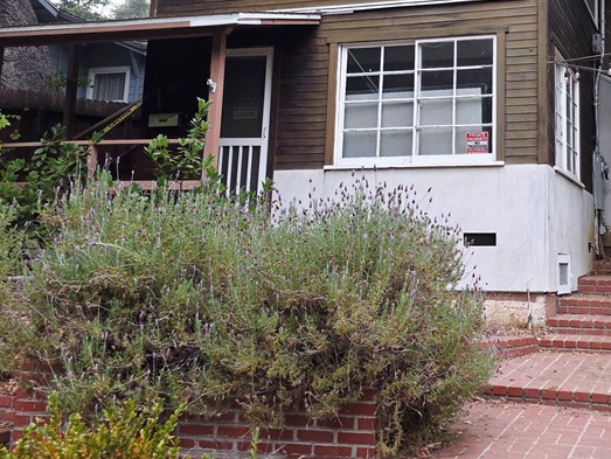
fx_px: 795
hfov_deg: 40.6
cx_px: 471
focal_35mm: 45
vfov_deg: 31.7
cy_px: 125
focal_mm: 6.3
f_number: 1.7
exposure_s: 1/120
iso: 16
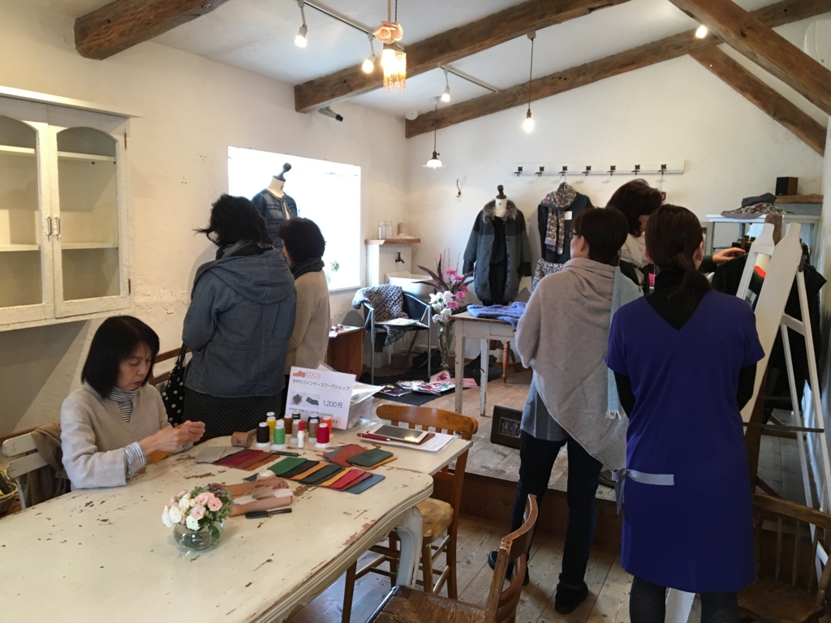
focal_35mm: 29
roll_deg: -1.6
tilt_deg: -6.6
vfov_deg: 48.2
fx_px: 696
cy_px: 312
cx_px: 416
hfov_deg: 61.7
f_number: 2.2
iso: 125
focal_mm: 4.15
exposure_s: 1/30
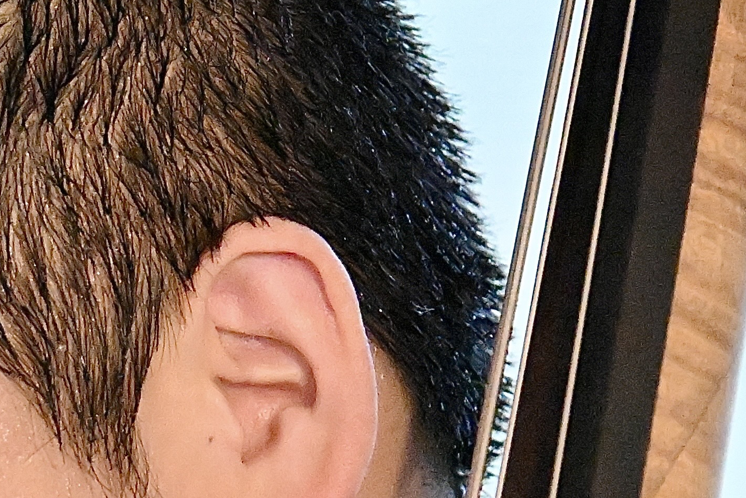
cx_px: -242
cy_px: 725
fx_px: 20391
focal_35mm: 984
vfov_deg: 1.4
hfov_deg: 2.1
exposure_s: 1/200
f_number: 2.8
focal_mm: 170
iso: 11400
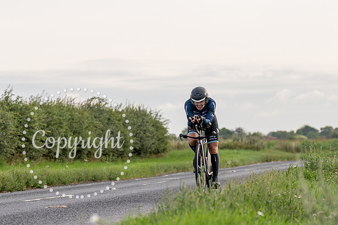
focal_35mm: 164
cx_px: 179
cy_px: 162
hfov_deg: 12.5
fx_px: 1542
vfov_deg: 8.4
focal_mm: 78
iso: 100
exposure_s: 1/1000
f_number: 3.2
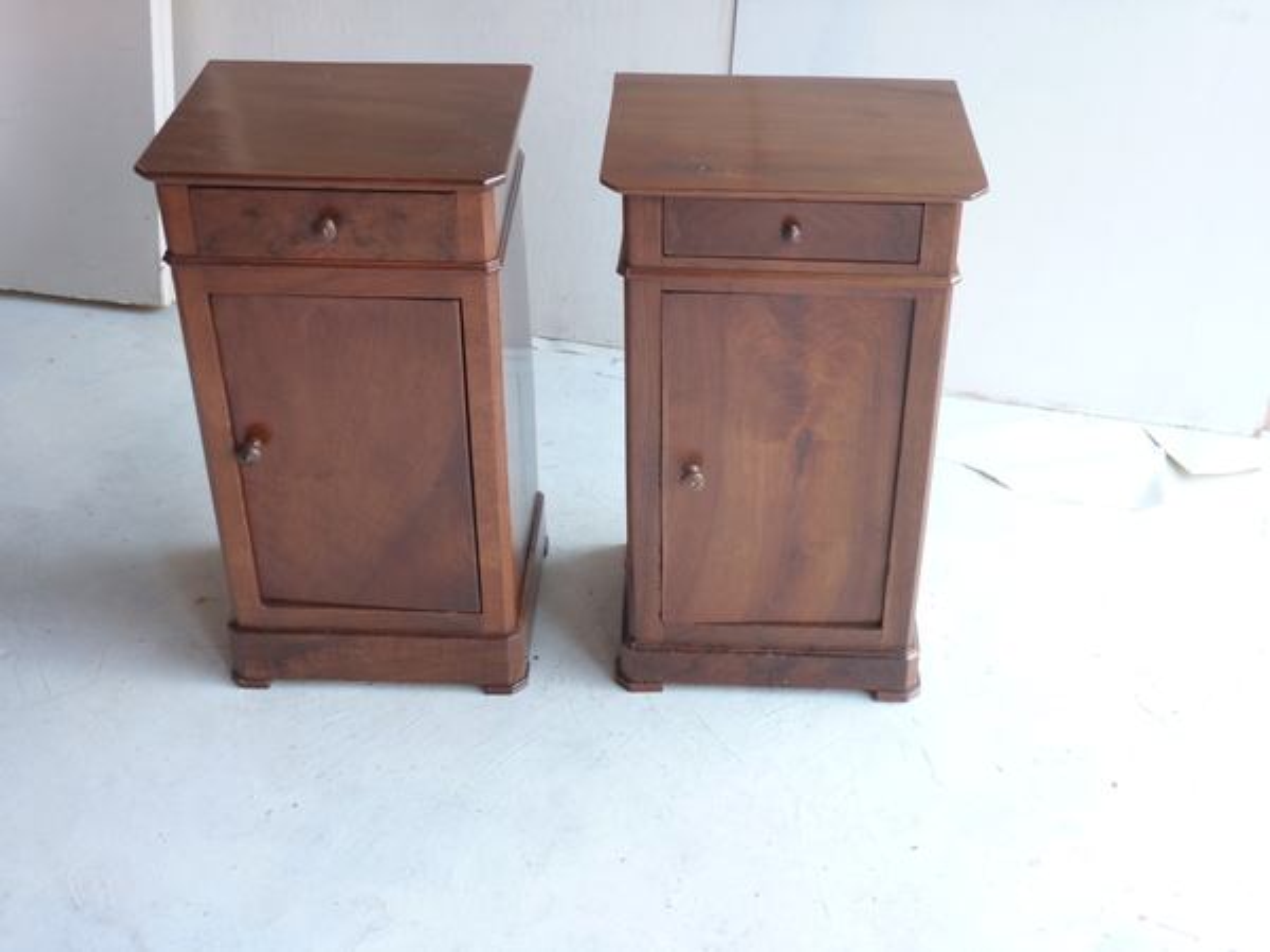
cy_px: 476
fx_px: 1541
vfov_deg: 34.3
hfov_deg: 44.8
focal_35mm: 42
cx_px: 635
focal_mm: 6.9
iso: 125
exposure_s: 1/8
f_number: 3.7
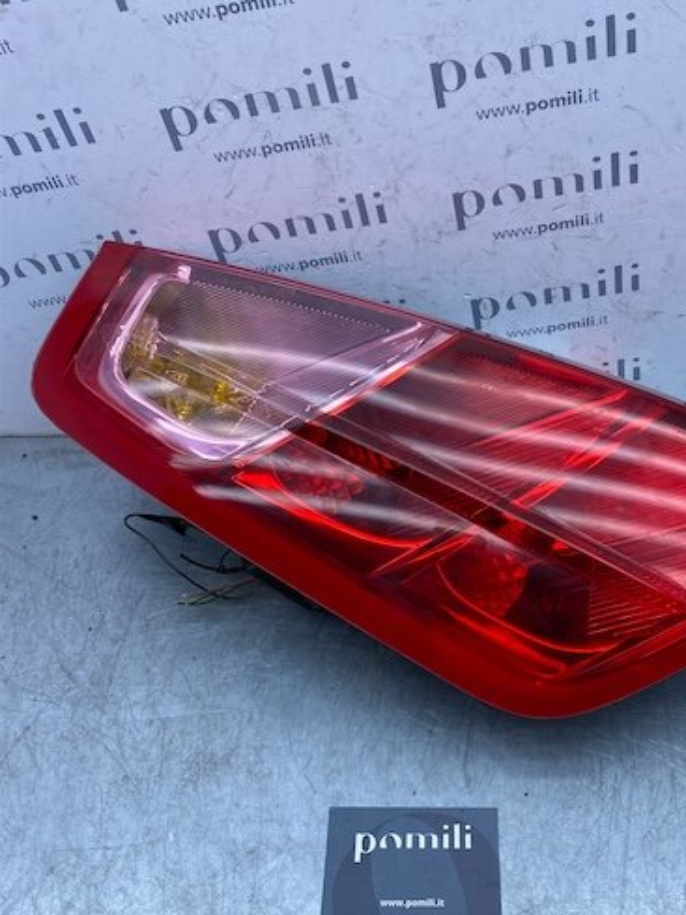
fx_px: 898
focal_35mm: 34
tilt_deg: -45.0
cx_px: 447
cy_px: 440
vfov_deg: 53.9
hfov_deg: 41.4
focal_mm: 4.25
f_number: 1.8
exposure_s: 1/905
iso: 32
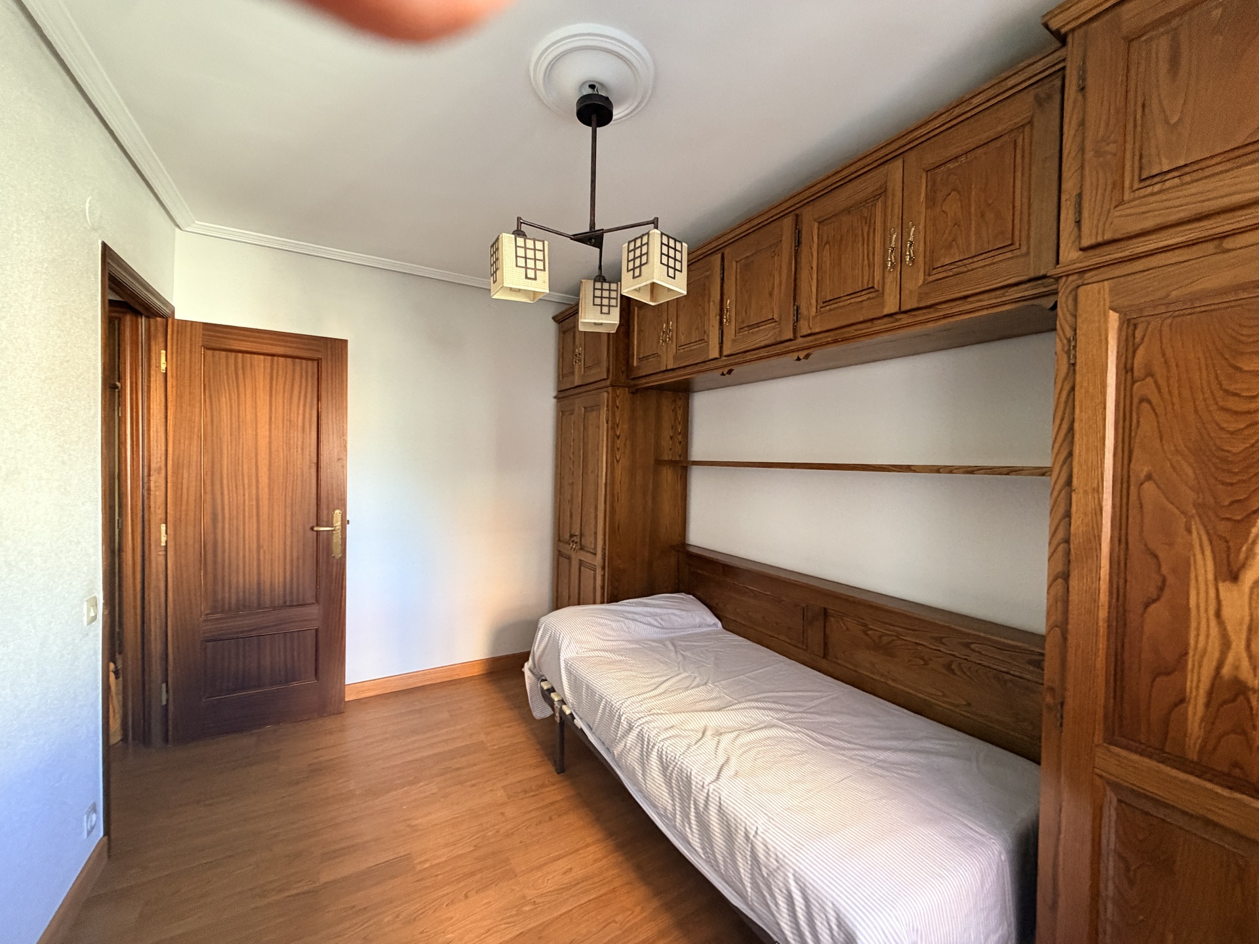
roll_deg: -1.9
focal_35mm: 14
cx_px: 630
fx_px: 509
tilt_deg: -1.2
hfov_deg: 102.1
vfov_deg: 85.7
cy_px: 472
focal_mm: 2.22
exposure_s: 1/60
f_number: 2.2
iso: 400
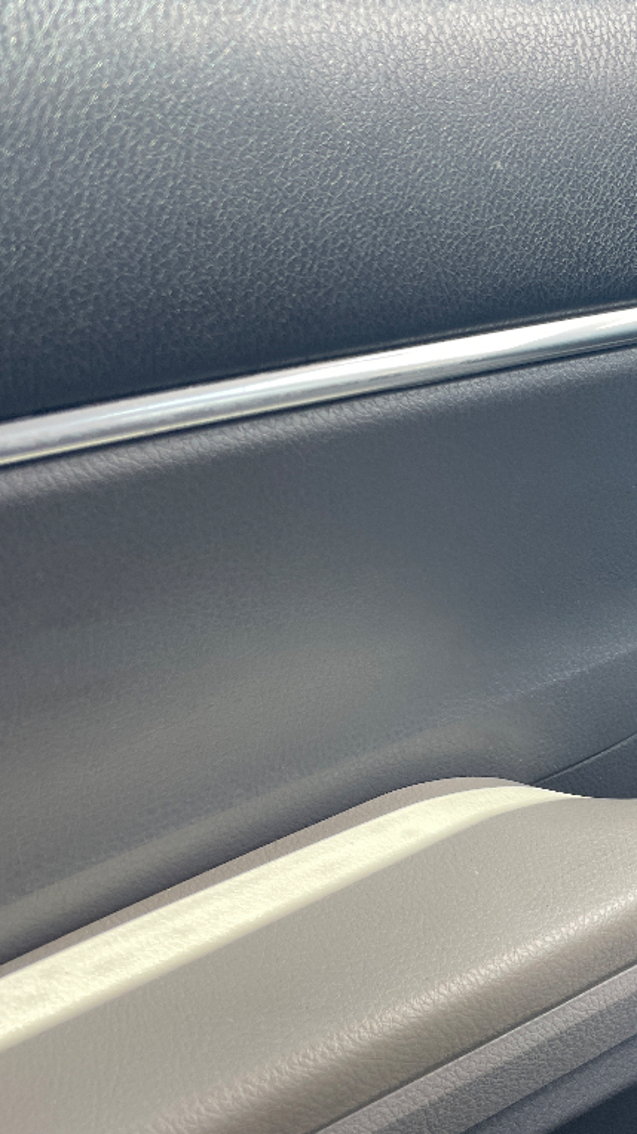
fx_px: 1141
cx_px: 722
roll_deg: +0.4
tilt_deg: -27.3
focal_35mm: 38
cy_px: 568
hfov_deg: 28.1
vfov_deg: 52.8
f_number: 1.6
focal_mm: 4.2
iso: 80
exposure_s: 1/121
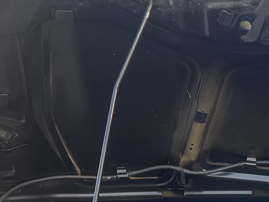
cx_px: 314
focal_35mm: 123
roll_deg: -1.7
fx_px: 956
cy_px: 401
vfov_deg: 11.0
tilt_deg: -23.9
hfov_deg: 15.5
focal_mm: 6.76
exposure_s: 1/255
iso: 80
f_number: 1.78
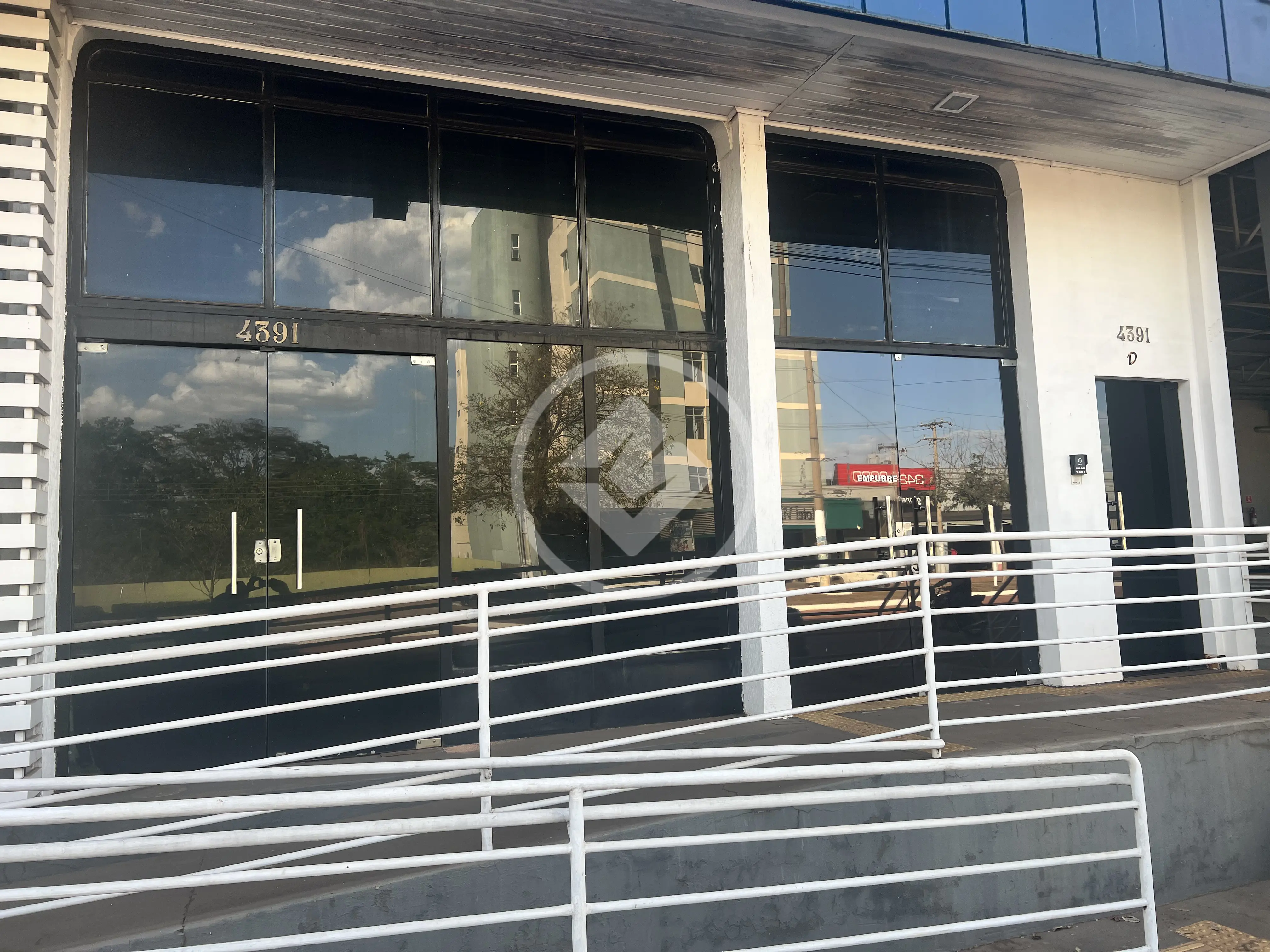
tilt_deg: +7.3
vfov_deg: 53.1
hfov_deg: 67.3
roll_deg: +1.8
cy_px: 476
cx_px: 635
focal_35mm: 26
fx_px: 954
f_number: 1.5
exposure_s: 1/480
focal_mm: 5.7
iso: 50
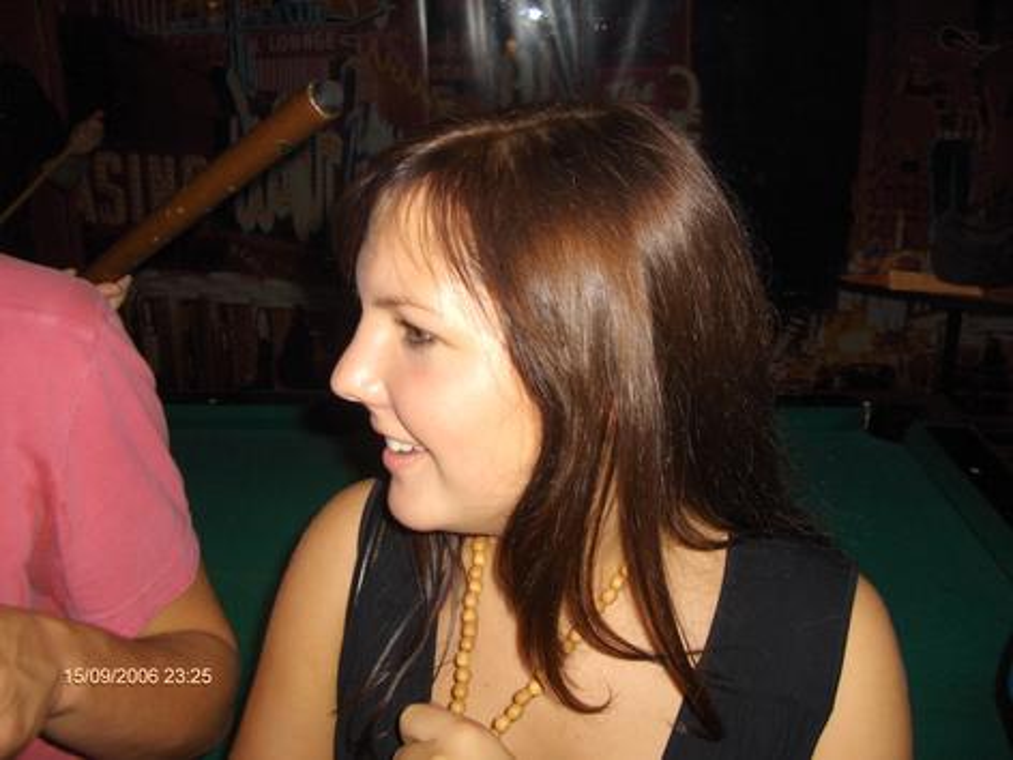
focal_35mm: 35
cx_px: 506
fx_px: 1024
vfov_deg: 40.7
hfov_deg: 52.6
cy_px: 380
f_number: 2.6
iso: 100
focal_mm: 5.8
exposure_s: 1/60
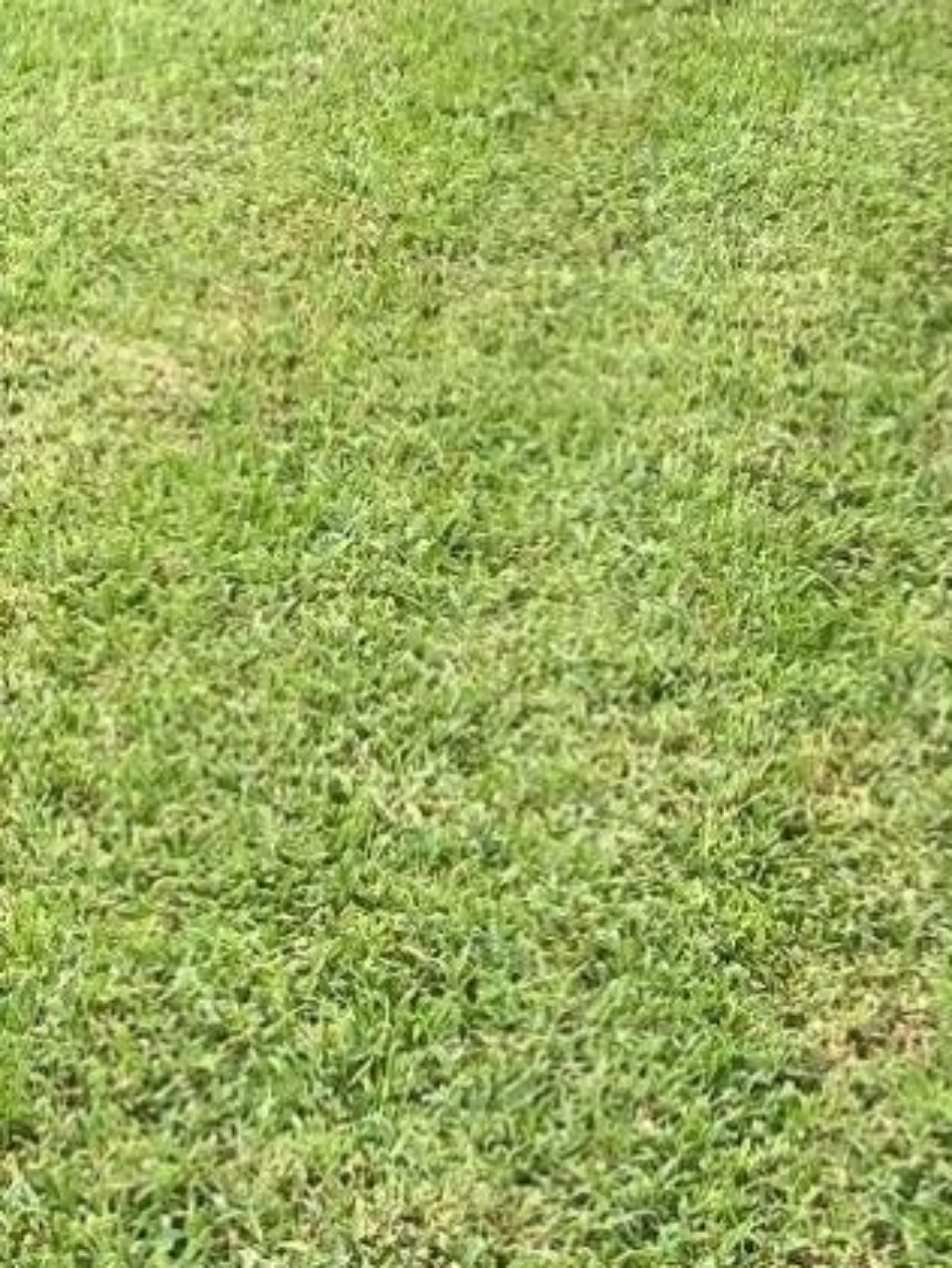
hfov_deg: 11.0
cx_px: -9
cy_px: 181
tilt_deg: -11.0
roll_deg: -1.2
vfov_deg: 14.7
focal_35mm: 133
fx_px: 4875
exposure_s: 1/471
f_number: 1.8
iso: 20
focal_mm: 3.99
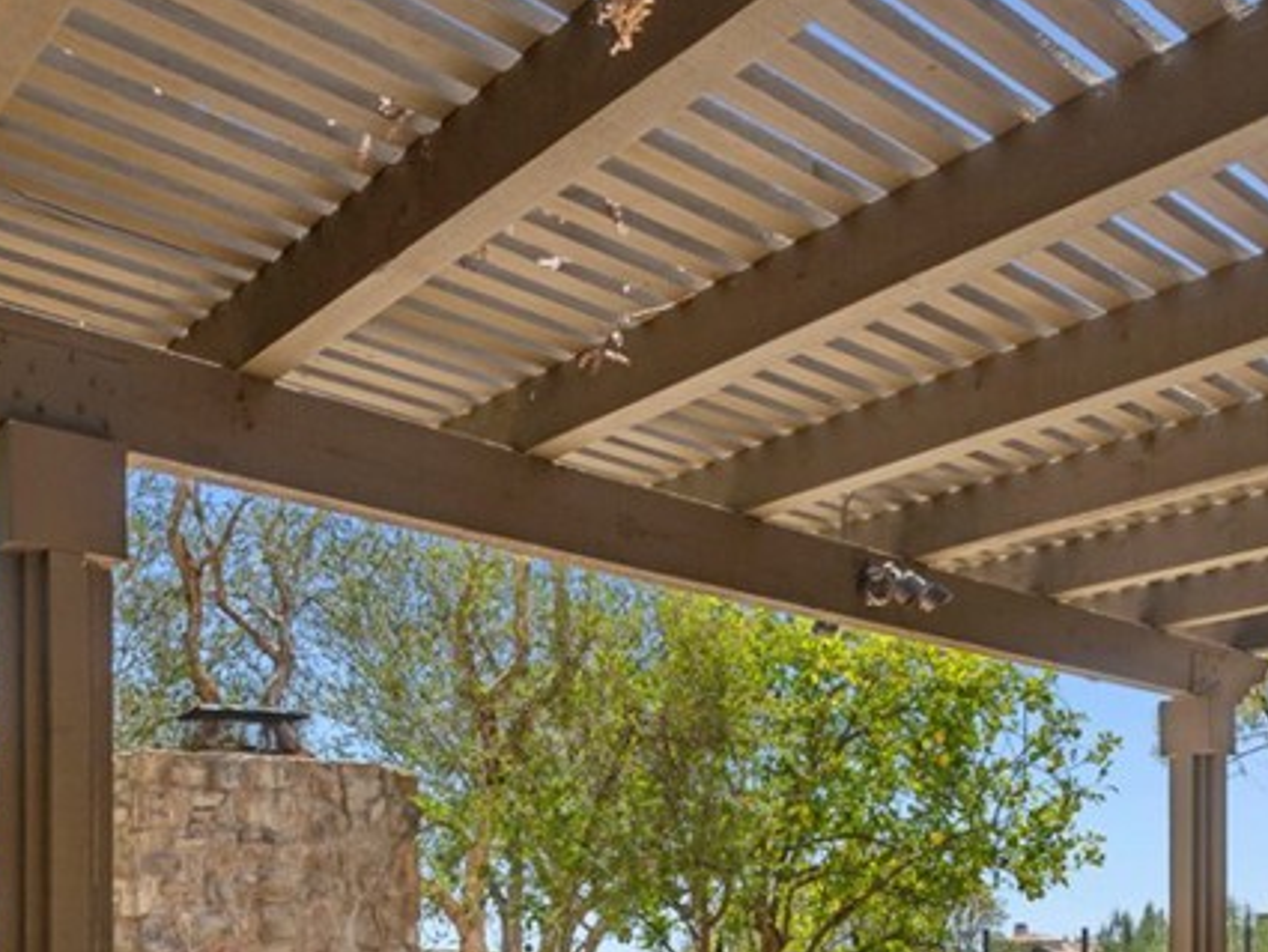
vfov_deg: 34.7
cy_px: 977
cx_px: 677
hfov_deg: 50.1
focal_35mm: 37
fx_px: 1356
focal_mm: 16
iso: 125
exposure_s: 1/125
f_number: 9
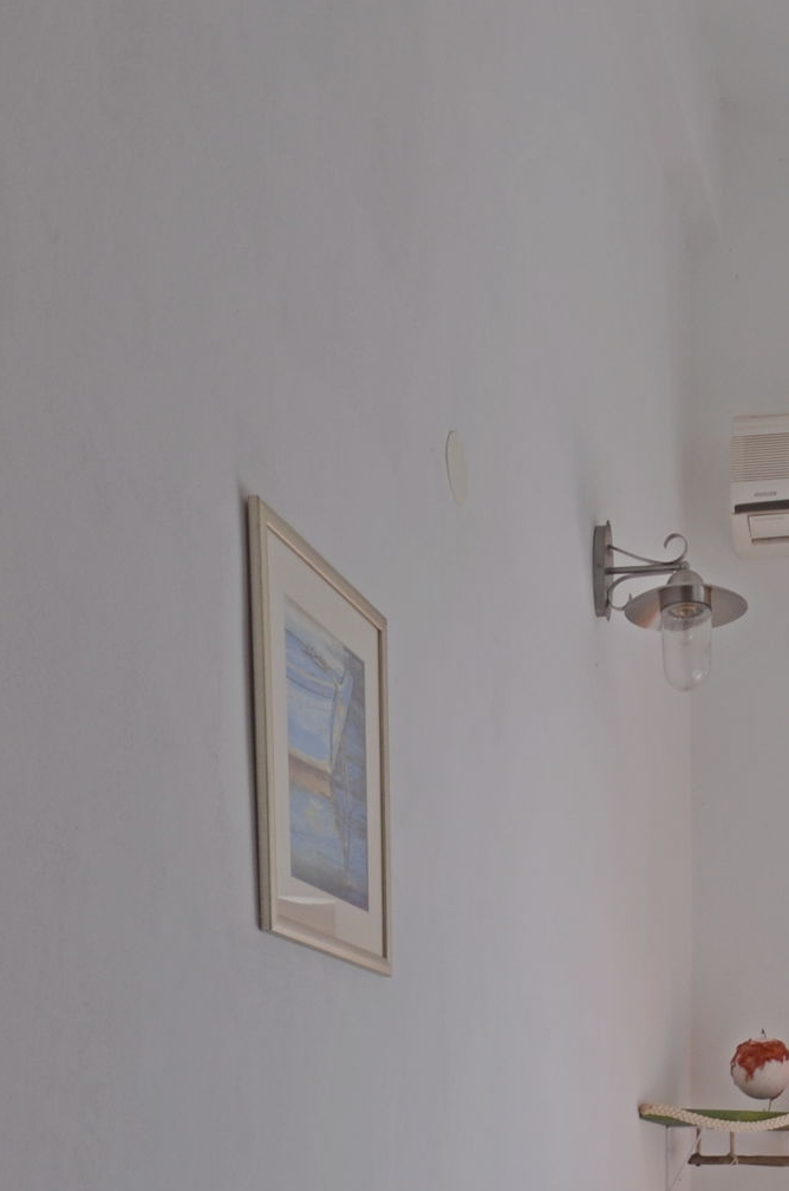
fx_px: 1650
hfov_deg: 26.3
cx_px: 663
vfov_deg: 31.1
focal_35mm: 50
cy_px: 1538
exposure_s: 1/100
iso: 200
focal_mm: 12
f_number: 5
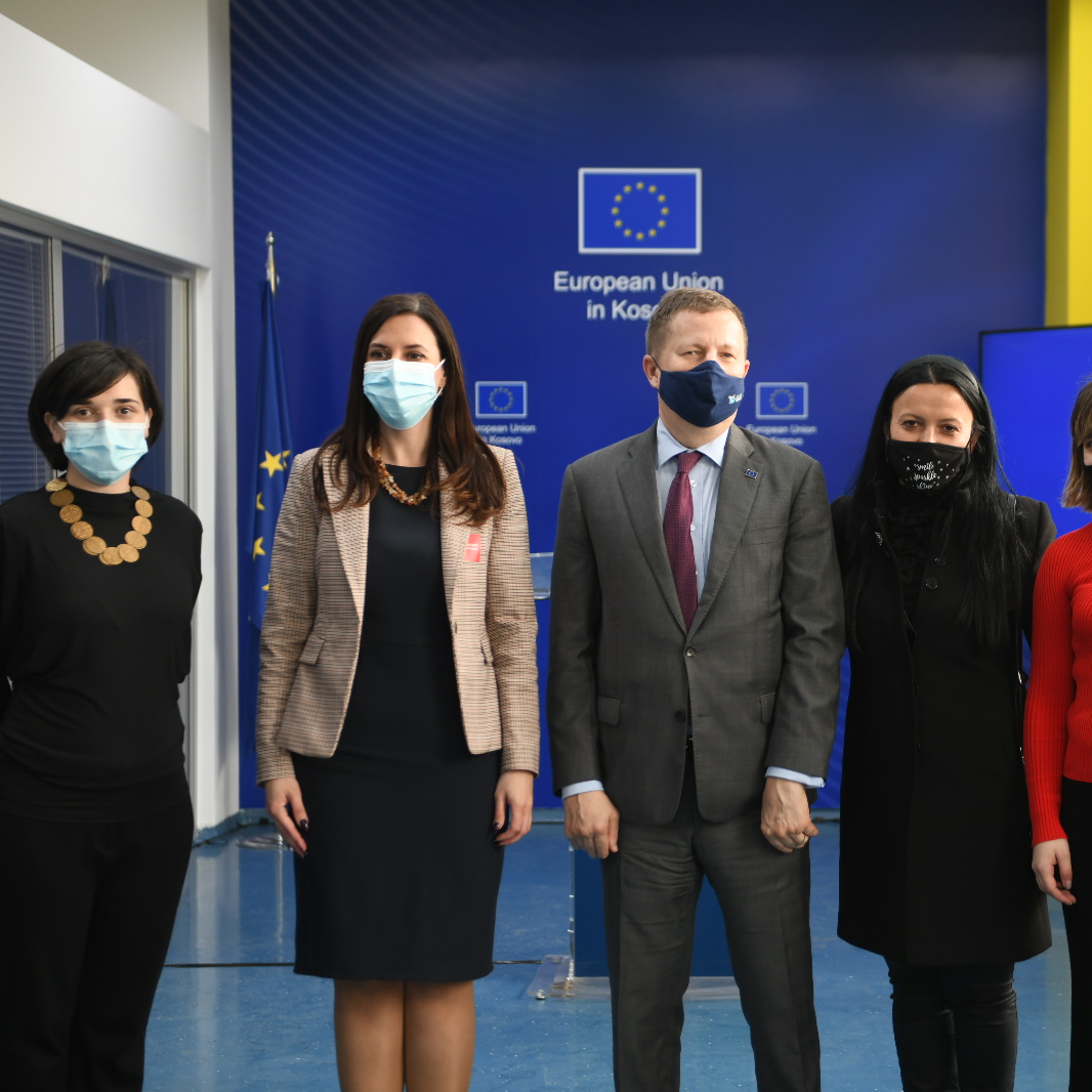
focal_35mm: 71
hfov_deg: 24.2
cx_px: 749
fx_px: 2534
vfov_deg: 24.3
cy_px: 546
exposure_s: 1/80
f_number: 3.2
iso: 500
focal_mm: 55
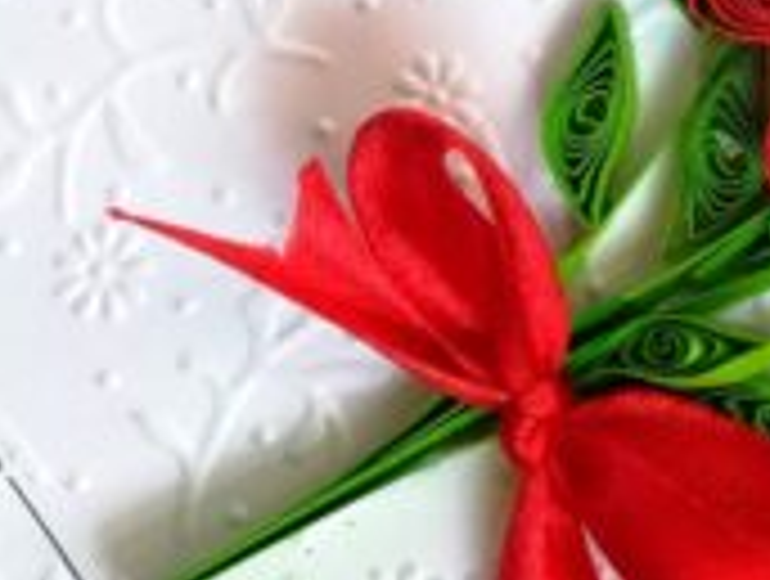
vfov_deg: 15.8
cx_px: 1202
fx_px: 2028
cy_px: -58
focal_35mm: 91
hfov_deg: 18.6
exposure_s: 1/50
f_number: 2.2
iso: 100
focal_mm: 3.83
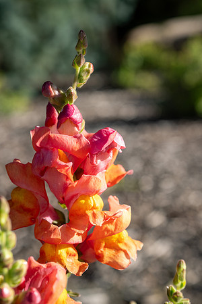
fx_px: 505
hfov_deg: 22.6
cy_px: 152
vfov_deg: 33.4
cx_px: 101
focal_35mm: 60
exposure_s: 1/320
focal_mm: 60
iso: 200
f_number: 9
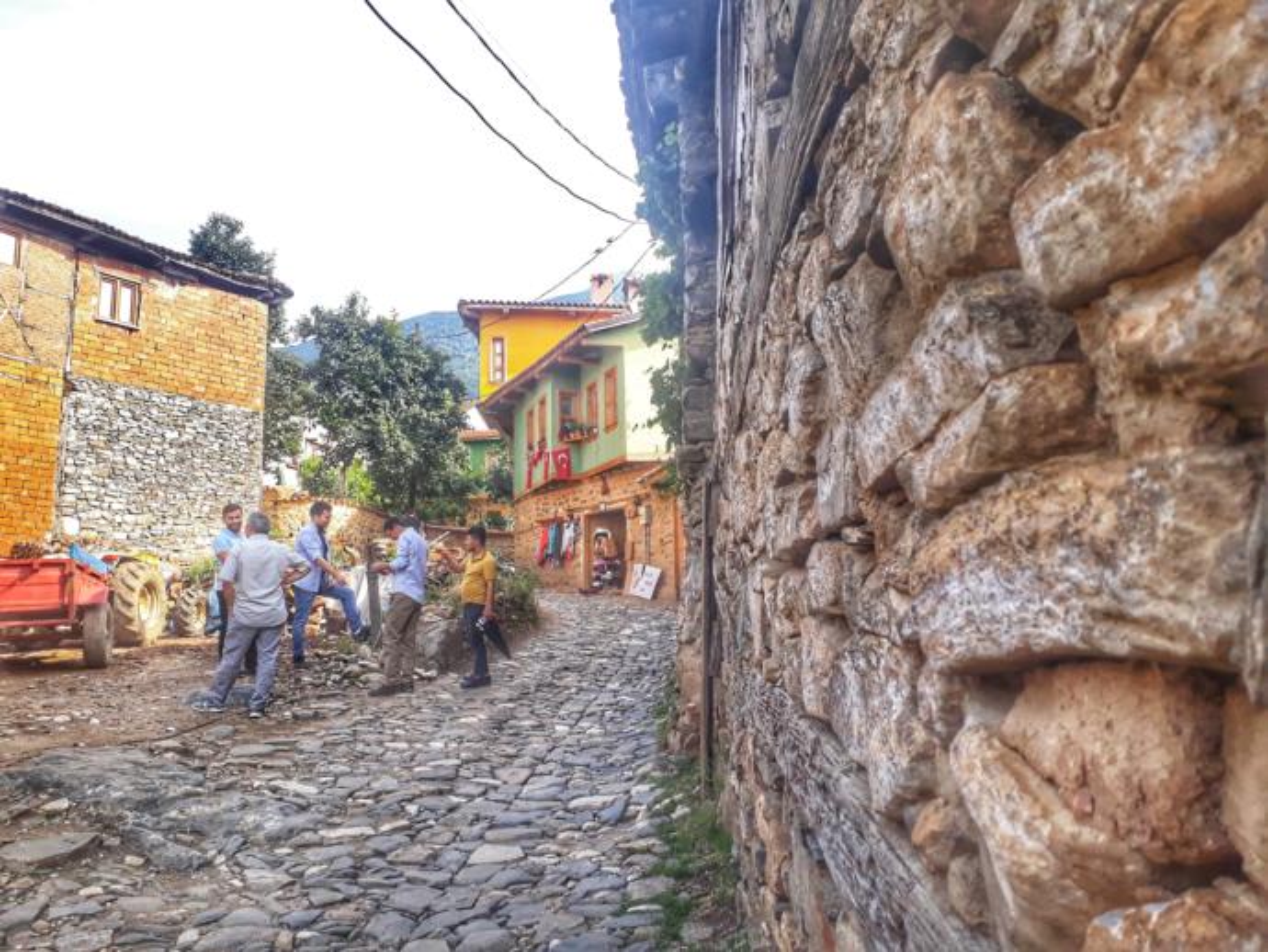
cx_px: 634
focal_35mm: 27
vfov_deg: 51.4
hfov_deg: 65.3
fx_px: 989
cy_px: 476
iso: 40
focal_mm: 3.6
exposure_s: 1/347
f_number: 1.9
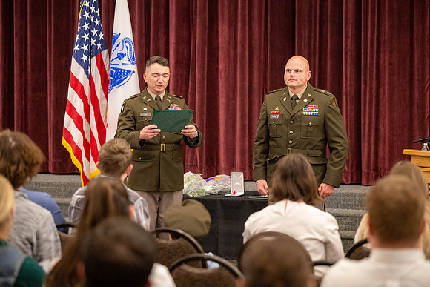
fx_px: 1195
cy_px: 144
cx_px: 215
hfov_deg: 20.4
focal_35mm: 100
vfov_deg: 13.7
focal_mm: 100
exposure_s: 1/200
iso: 5000
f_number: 2.8
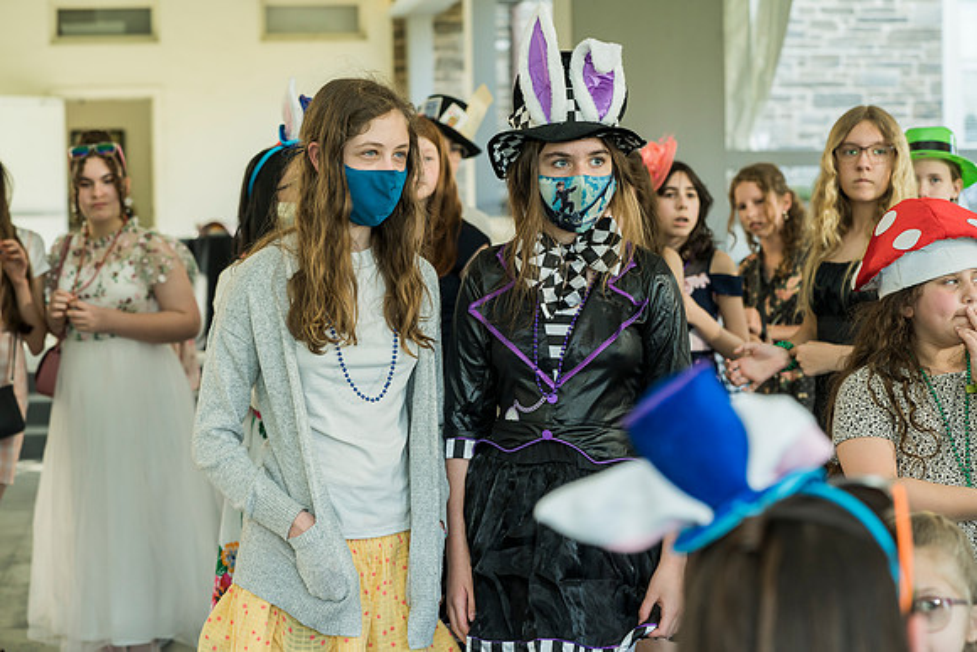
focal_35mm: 70
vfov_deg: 19.5
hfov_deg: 28.8
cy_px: 326
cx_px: 488
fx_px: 1900
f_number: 4.5
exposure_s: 1/200
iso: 800
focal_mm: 70
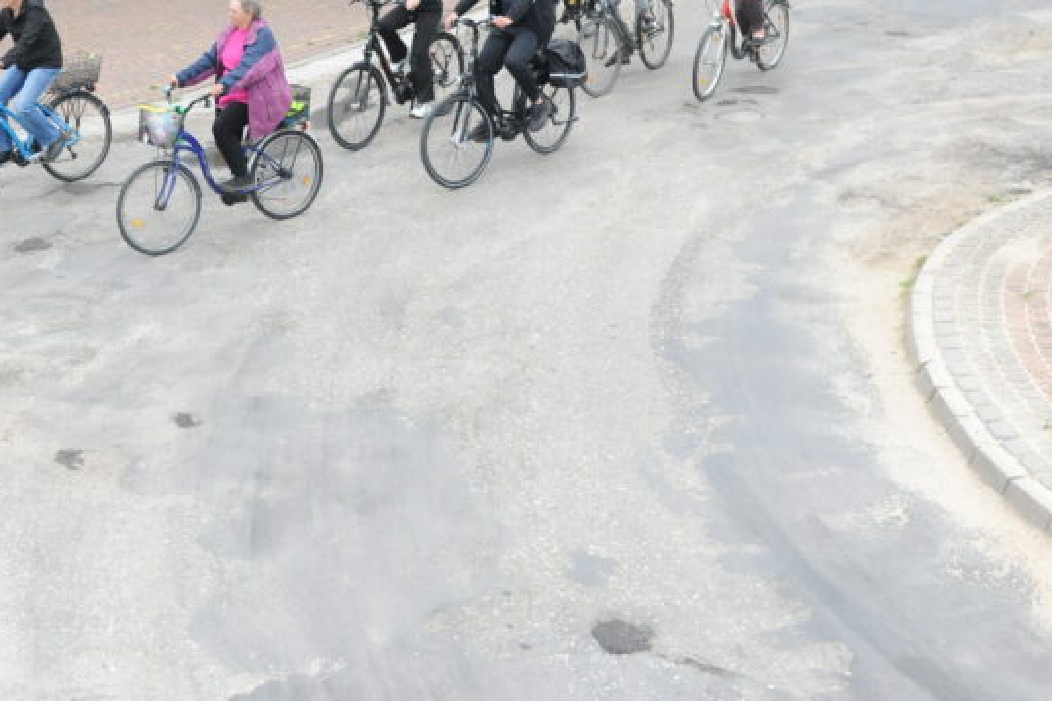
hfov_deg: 32.2
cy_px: 99
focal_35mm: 61
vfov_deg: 21.9
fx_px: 1782
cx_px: 241
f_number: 3.2
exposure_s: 1/8000
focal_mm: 32
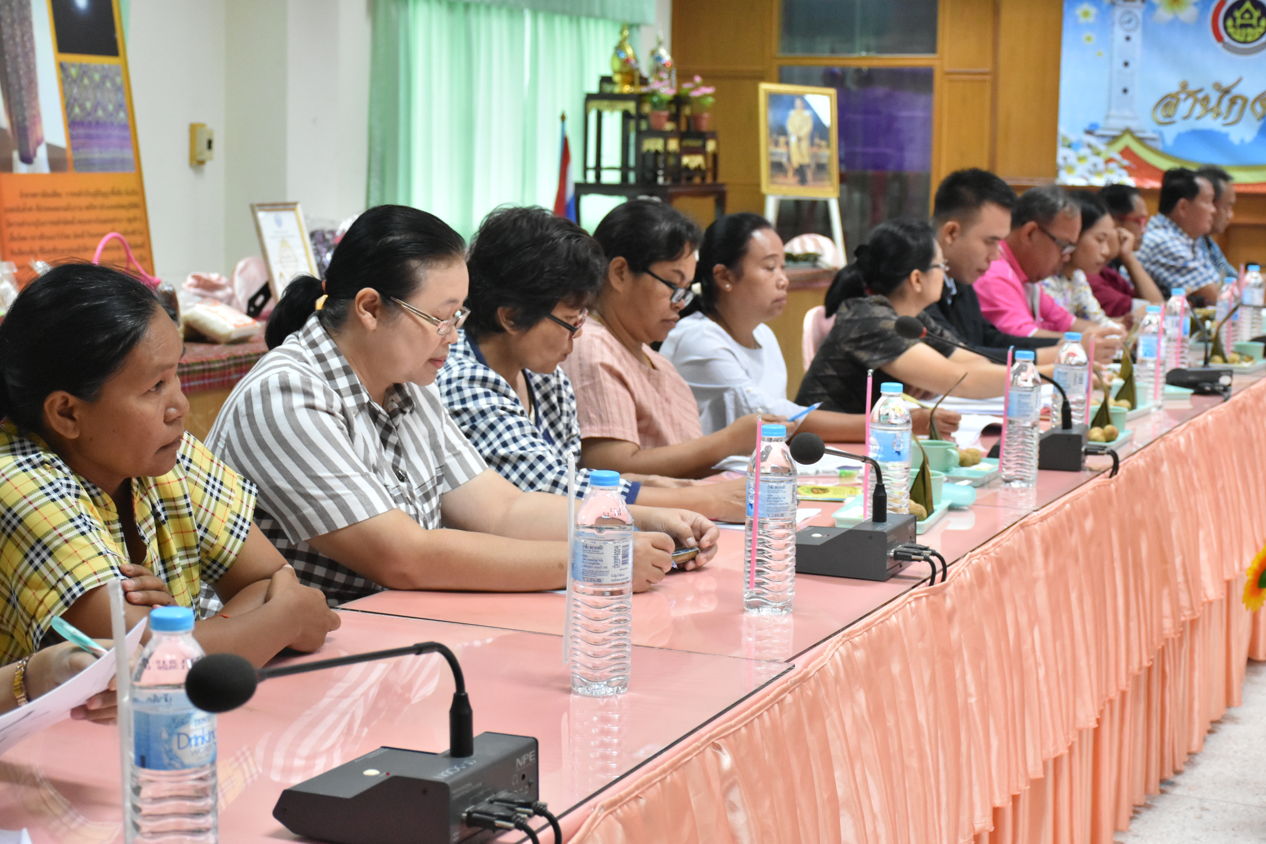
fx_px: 2110
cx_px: 633
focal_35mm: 60
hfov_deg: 33.4
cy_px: 422
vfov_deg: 22.6
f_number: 5.6
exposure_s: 1/125
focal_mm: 40
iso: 2500
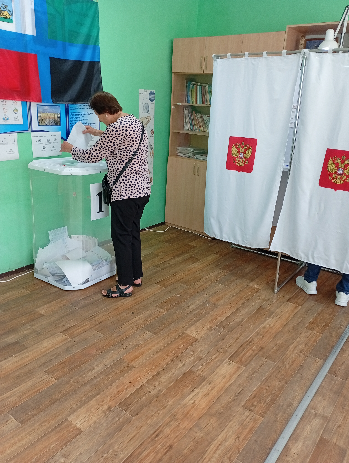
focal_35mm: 27
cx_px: 174
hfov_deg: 51.5
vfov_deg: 65.2
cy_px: 232
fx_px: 362
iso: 193
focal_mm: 3.98
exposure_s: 1/33.3
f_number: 1.8
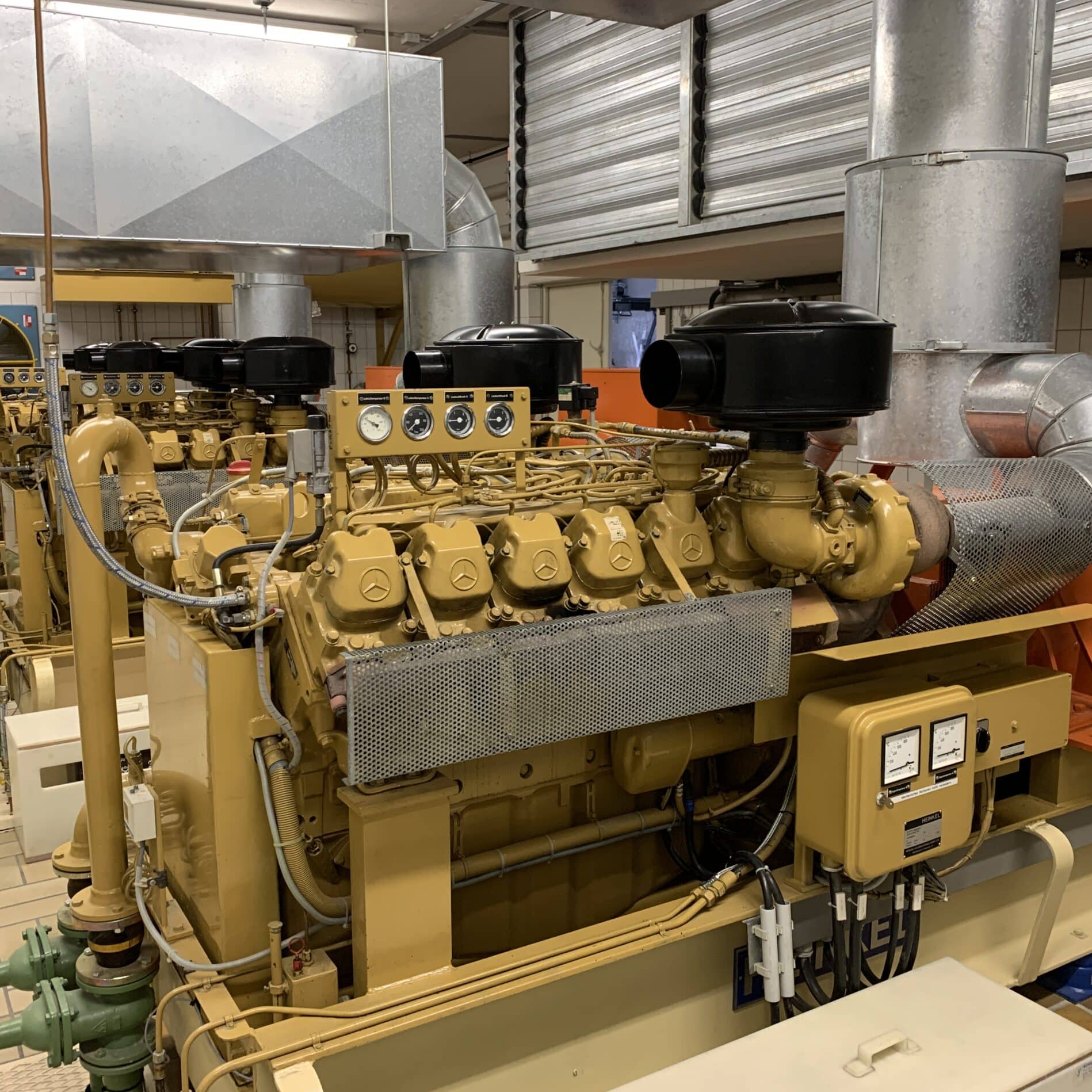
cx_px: 511
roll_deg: +1.2
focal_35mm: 31
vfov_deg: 52.5
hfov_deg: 52.5
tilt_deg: -9.0
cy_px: 541
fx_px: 1106
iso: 125
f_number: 1.8
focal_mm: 4.25
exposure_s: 1/50
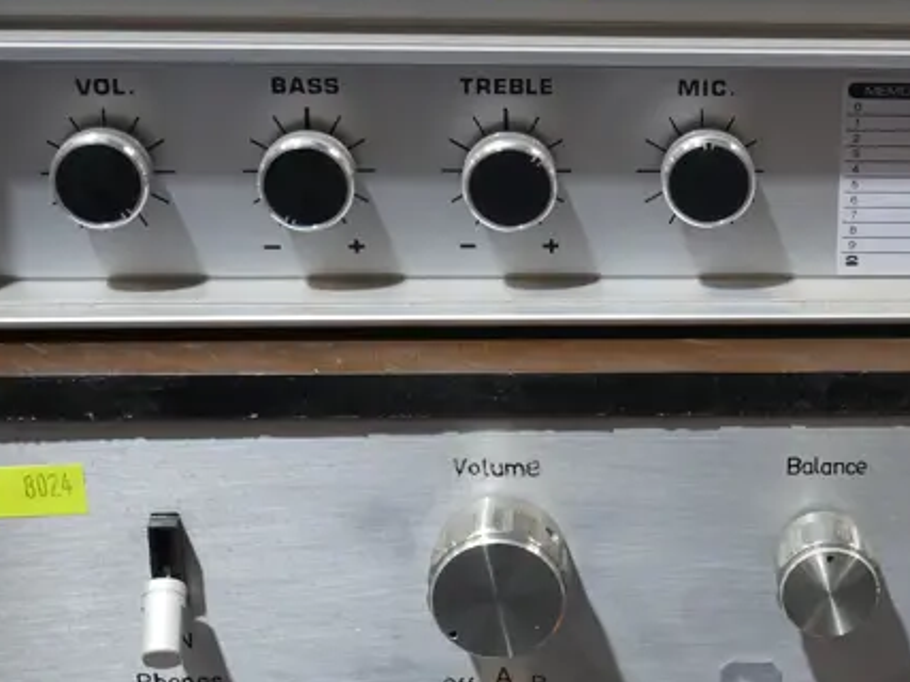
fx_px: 2523
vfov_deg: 15.3
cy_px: 481
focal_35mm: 96
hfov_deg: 19.8
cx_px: 908
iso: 640
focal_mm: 20
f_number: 4.5
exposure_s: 1/60
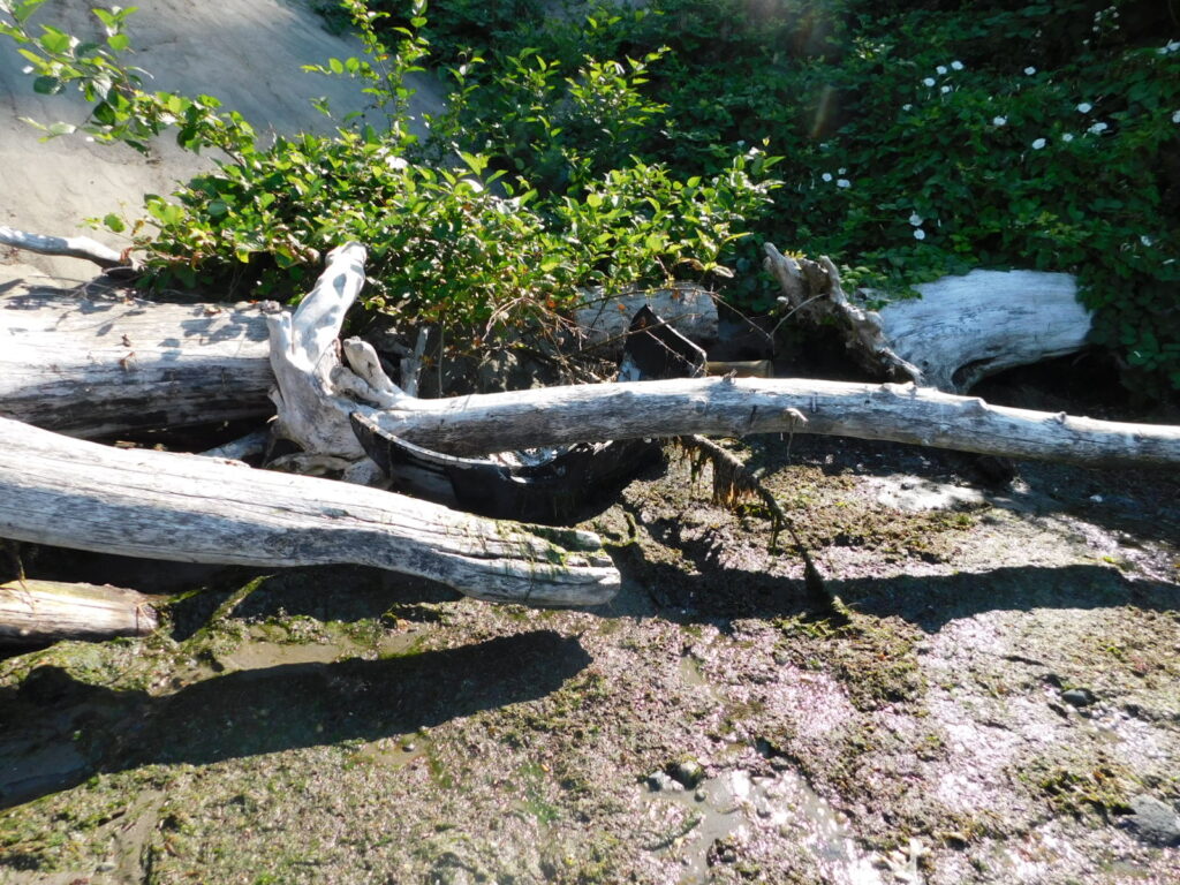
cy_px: 442
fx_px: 784
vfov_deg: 58.9
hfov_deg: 73.9
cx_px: 590
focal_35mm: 23
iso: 125
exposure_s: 1/640
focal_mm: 4
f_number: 3
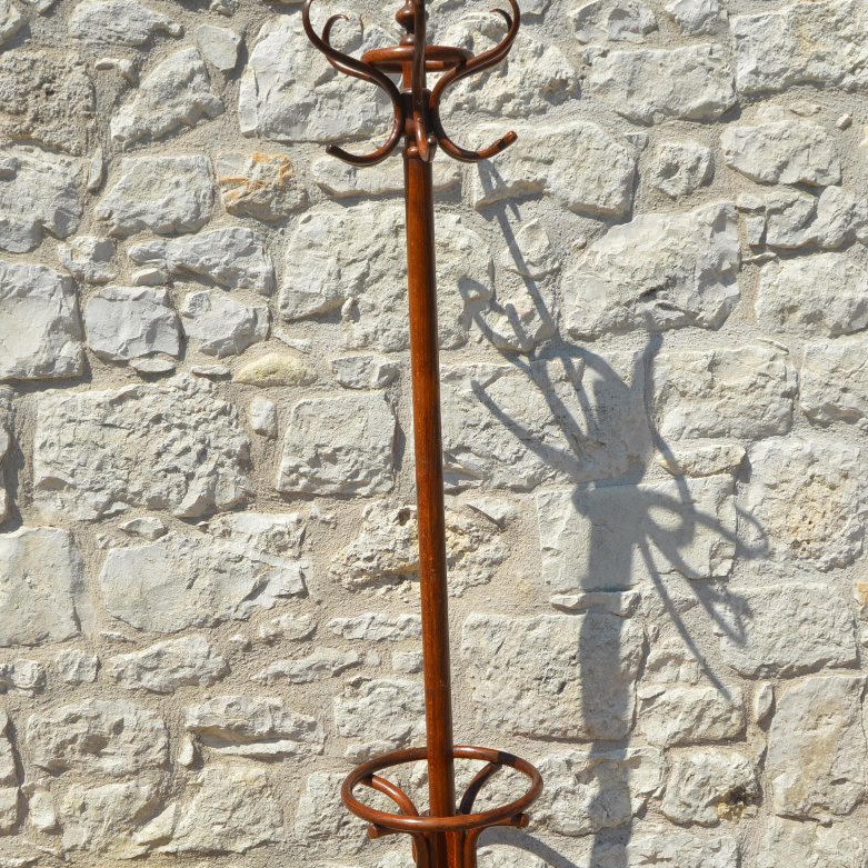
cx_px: 442
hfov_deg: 36.1
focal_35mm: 47
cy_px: 532
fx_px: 1333
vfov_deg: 35.9
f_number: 9
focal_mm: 24
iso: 100
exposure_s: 1/320
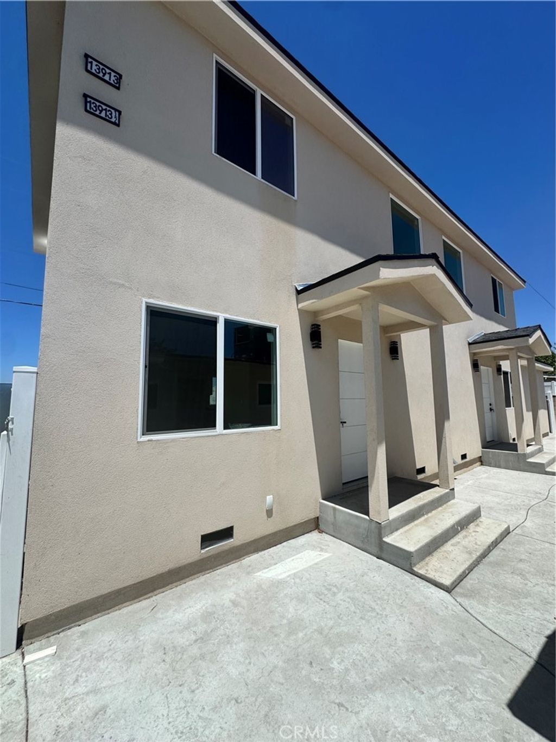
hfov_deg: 85.7
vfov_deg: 102.1
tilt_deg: +4.4
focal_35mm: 14
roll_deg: +1.3
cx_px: 278
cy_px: 371
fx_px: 300
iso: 50
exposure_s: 1/2985
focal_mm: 2.22
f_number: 2.2
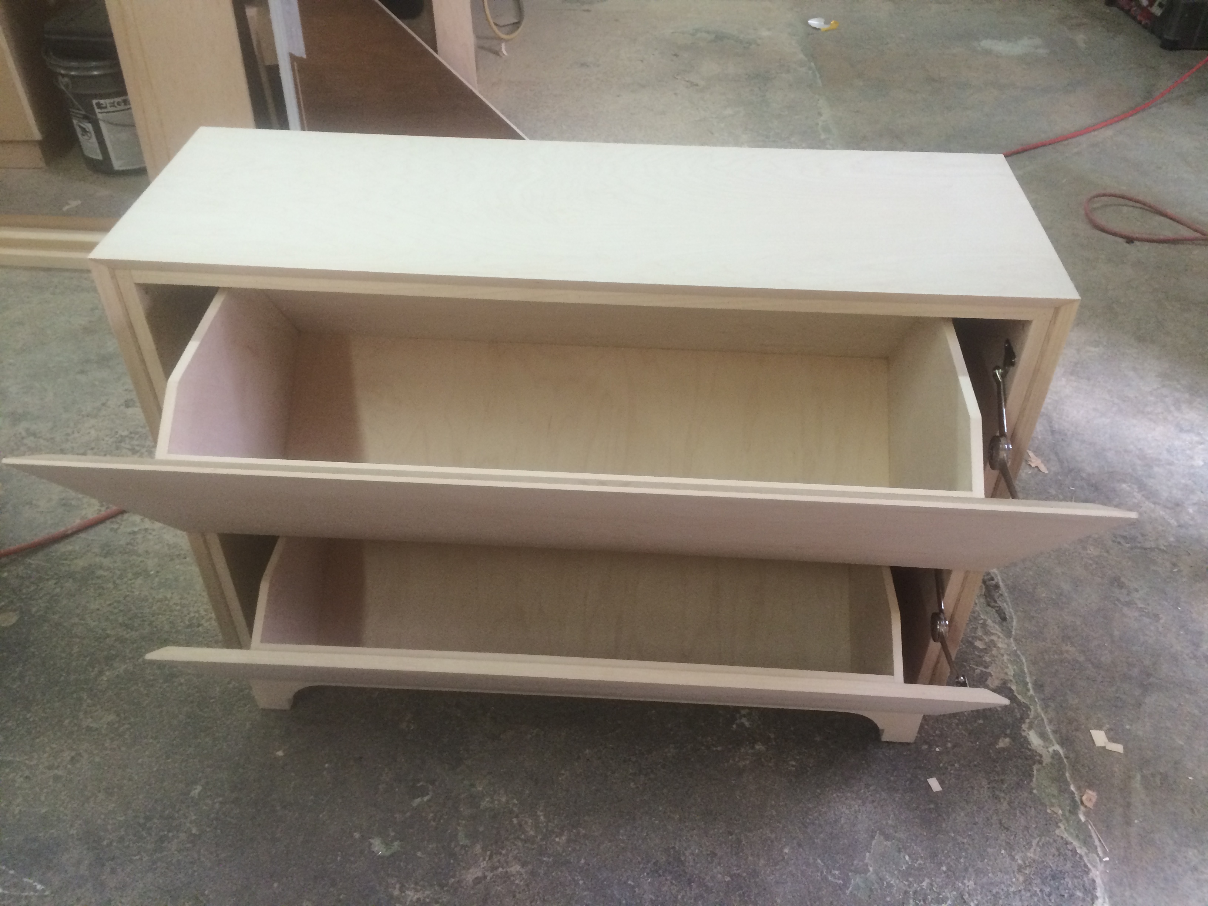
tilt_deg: -42.8
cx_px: 604
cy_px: 453
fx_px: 1012
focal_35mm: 29
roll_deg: -0.8
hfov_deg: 61.7
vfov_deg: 48.2
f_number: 2.2
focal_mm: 4.15
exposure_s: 1/33
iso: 80
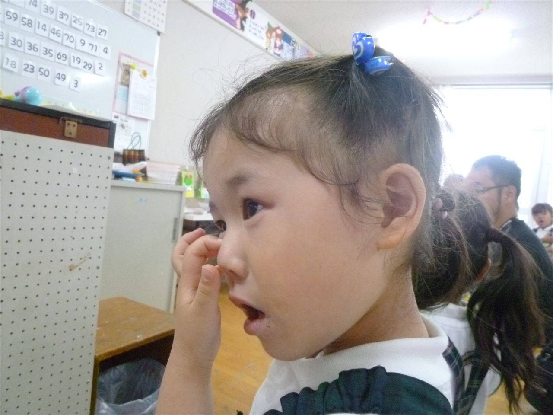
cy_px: 208
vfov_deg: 54.9
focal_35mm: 25
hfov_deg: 69.4
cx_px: 276
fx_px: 399
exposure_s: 1/60
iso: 800
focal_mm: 4.5
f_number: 2.8
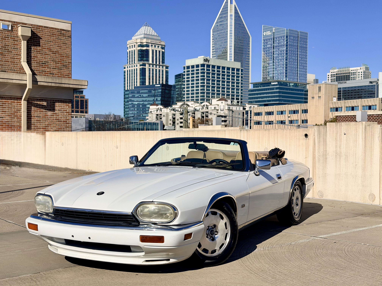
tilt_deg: -0.9
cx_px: 191
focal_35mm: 48
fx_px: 530
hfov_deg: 39.7
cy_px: 143
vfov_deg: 30.3
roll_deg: +0.7
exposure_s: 1/13333
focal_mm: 6.76
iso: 64
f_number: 1.78
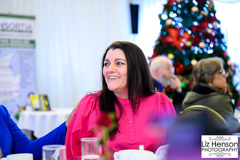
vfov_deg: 19.4
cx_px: 120
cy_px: 80
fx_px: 466
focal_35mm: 70
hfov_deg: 28.9
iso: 12800
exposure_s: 1/200
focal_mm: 70
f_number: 2.8
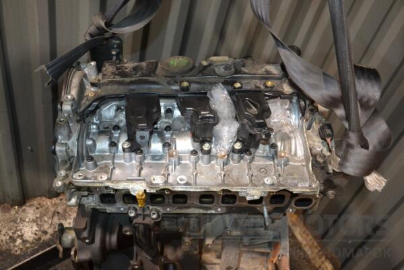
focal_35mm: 38
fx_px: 421
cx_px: 202
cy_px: 135
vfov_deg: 35.5
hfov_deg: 51.3
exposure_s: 1/60
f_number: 4
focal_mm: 25
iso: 1600
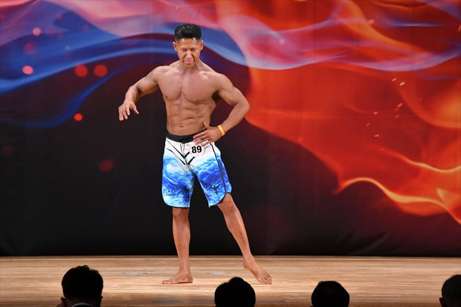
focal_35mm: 240
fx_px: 3072
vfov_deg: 5.7
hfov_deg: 8.6
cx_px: 230
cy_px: 154
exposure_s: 1/400
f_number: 5.6
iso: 3200
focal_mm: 160
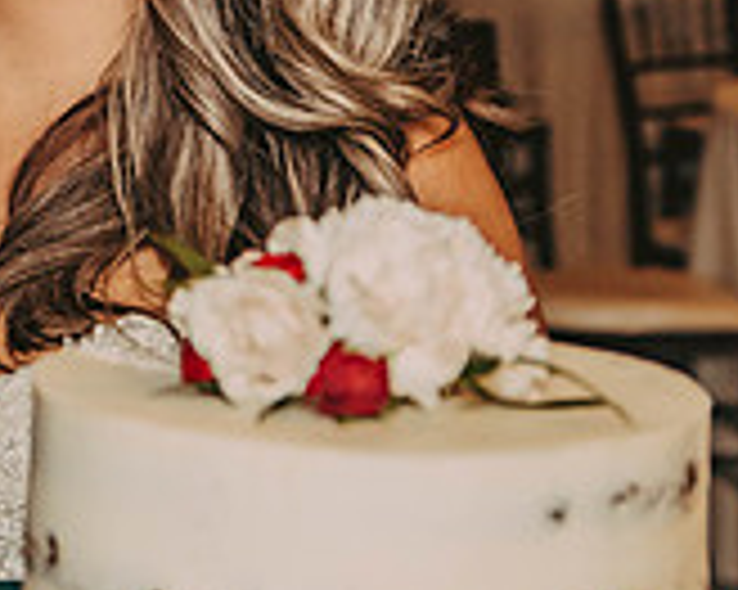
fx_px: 3776
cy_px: -56
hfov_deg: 10.5
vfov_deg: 8.9
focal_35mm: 173
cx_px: -554
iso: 1250
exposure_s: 1/125
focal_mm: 52
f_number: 4.5
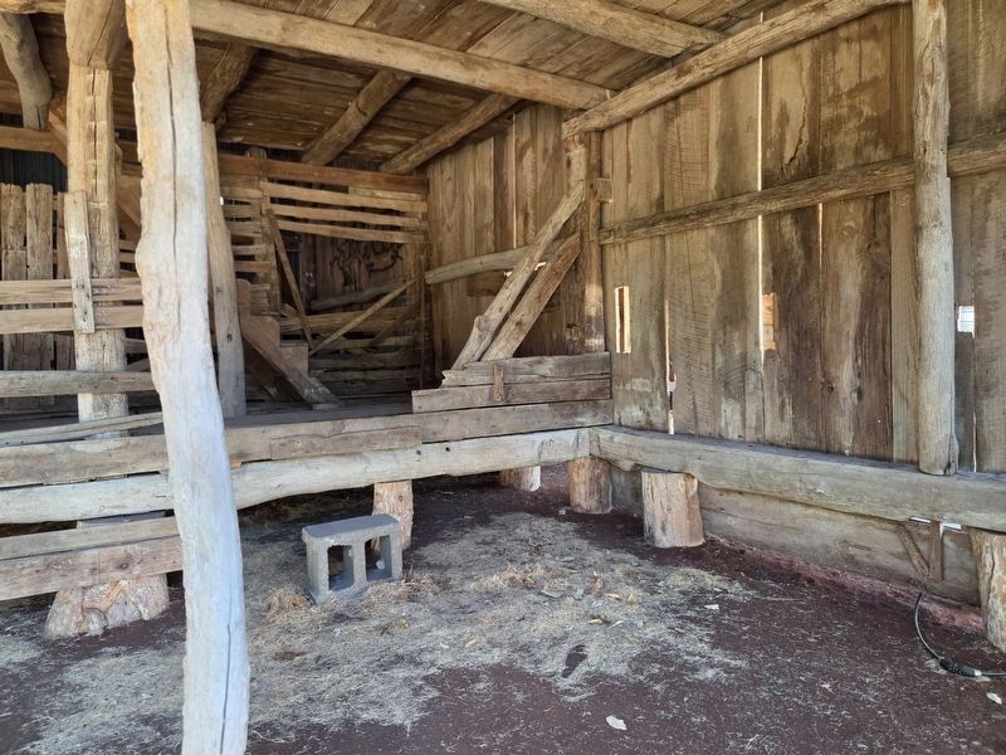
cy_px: 378
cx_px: 503
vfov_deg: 58.9
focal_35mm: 23
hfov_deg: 73.9
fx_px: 668
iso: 250
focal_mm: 5.4
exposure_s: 1/120
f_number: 1.8
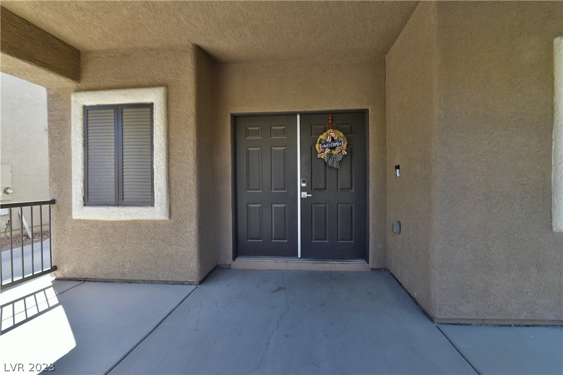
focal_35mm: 15
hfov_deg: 100.4
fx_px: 235
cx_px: 282
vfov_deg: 77.3
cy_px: 188
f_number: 7.1
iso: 160
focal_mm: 15
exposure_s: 1/60
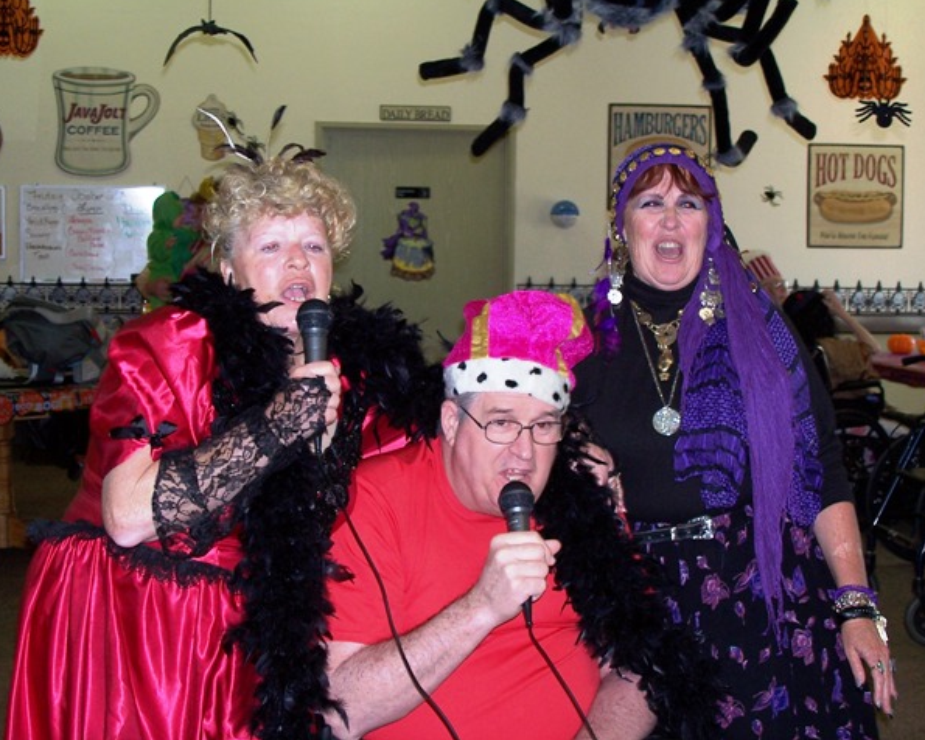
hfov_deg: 30.0
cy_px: 368
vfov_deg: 24.2
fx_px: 1725
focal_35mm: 63
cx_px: 438
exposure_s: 1/90
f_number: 2.8
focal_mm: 10.3
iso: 80
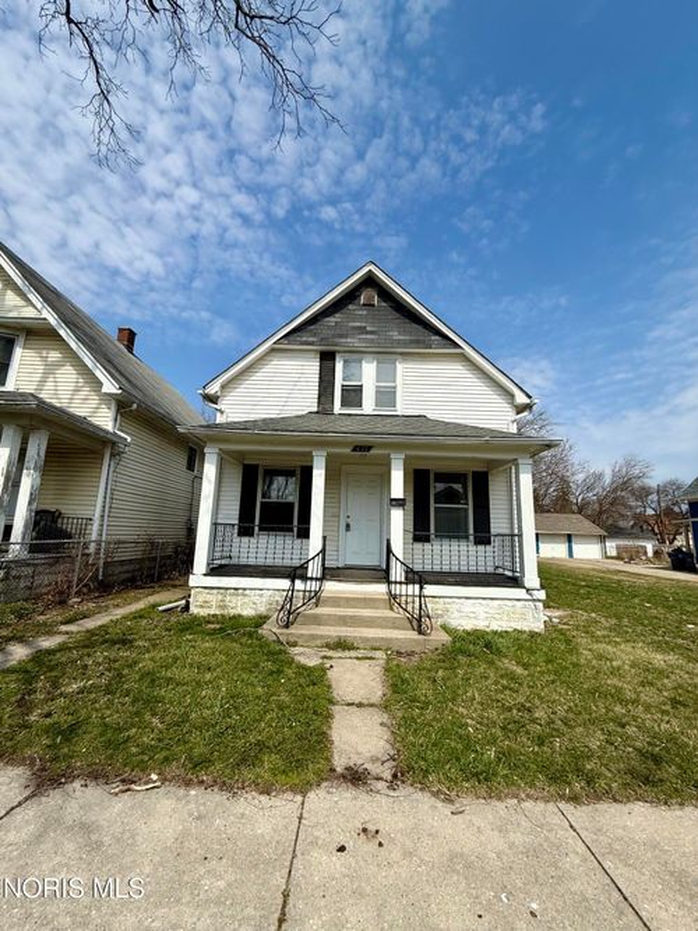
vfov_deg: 102.1
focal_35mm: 14
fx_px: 377
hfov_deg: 85.7
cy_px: 466
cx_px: 349
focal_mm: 2.22
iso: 50
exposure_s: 1/3891
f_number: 2.2
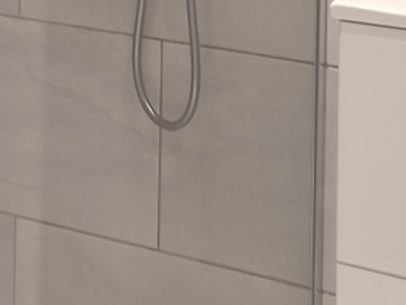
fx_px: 1350
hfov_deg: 17.0
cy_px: -311
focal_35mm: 115
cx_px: 115
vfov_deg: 11.6
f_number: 1.9
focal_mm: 6.04
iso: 178
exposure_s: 1/33
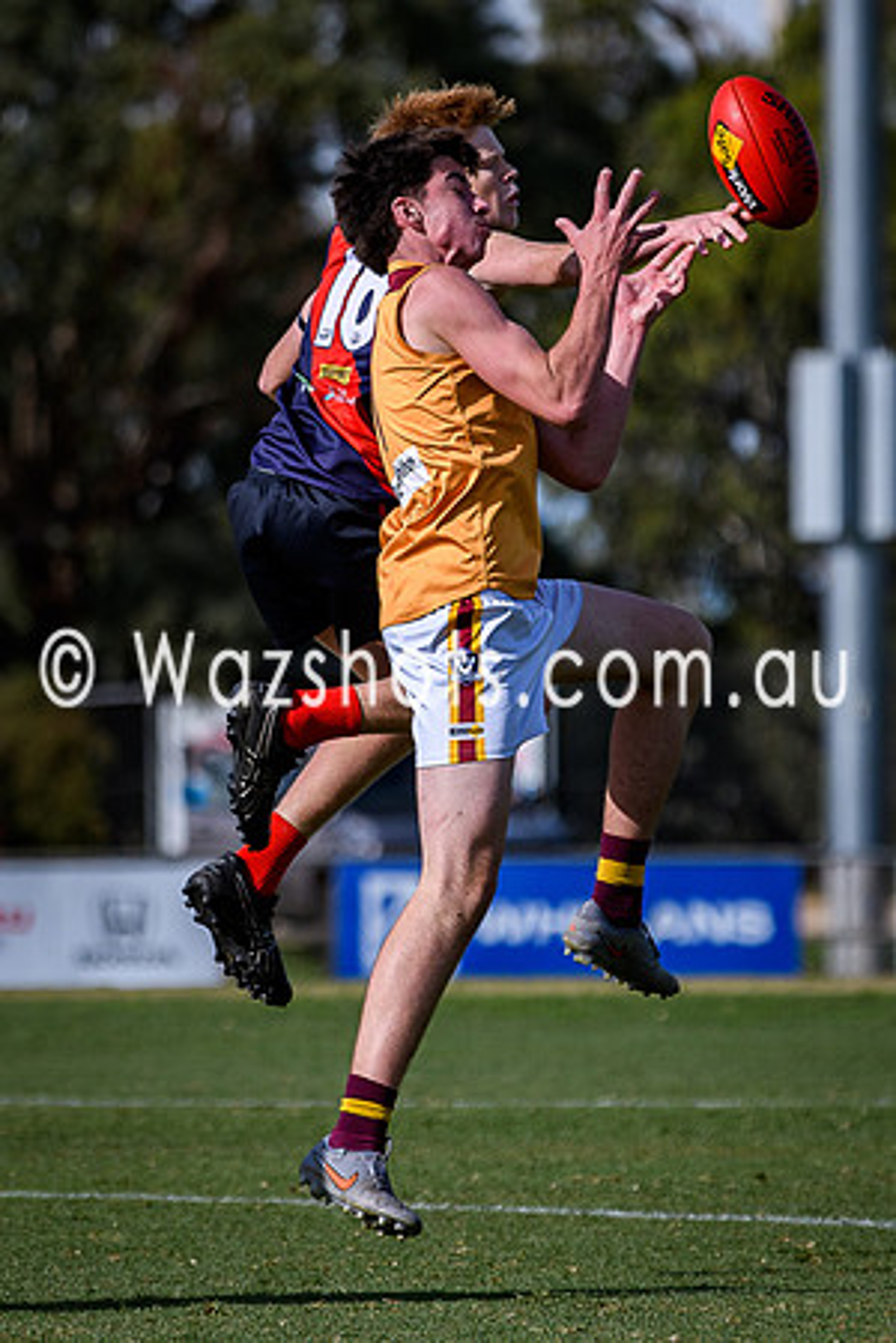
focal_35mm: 576
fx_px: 21506
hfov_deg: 2.4
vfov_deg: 3.6
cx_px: 504
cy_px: 495
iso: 100
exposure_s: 1/3200
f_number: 2.8
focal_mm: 160
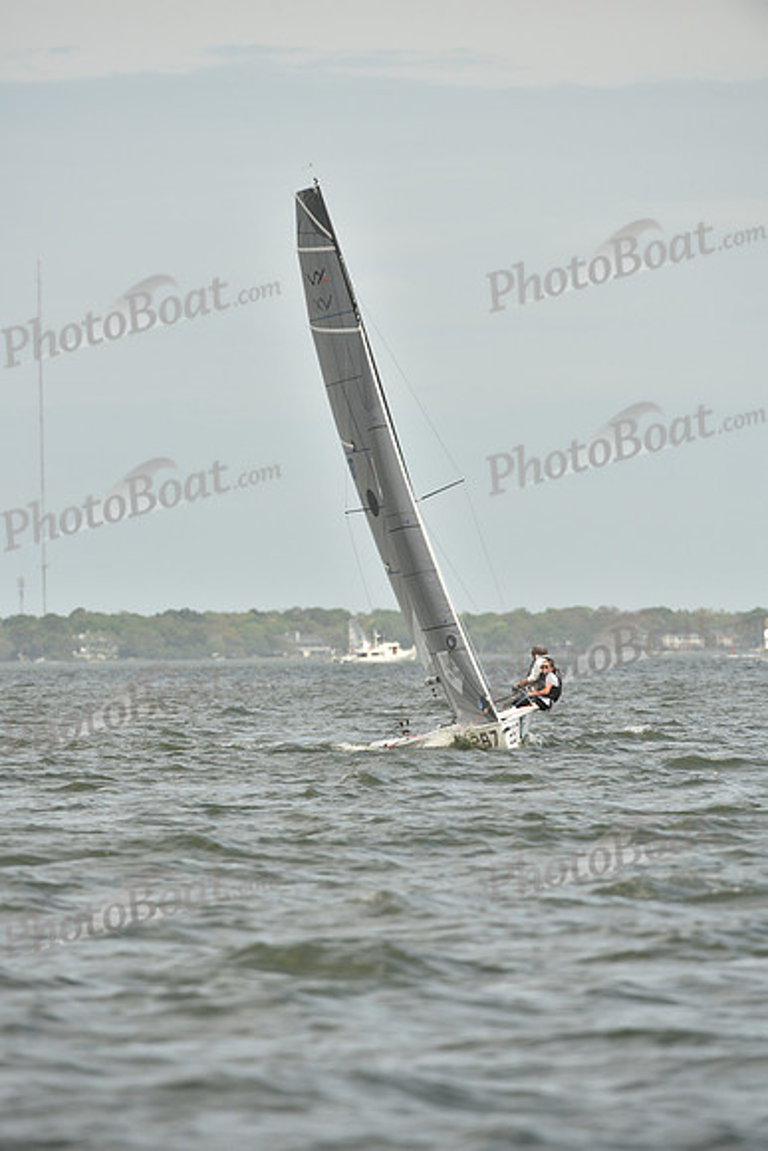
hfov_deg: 3.4
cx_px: 384
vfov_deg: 5.2
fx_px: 12791
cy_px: 576
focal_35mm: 400
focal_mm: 400
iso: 320
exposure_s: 1/1250
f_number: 7.1
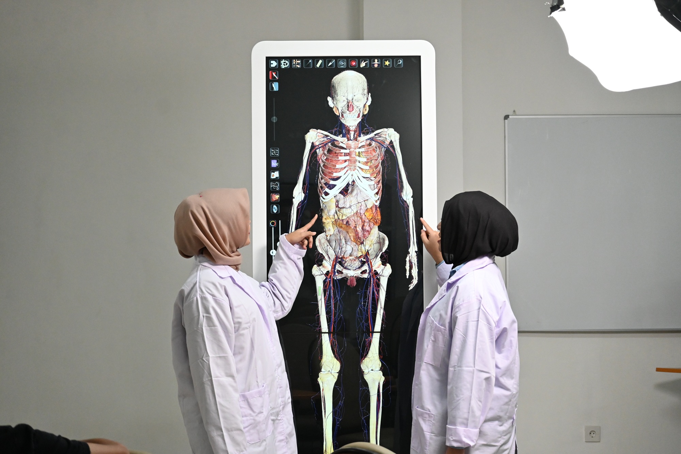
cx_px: 340
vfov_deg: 18.2
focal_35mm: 75
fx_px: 1419
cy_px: 227
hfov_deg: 27.0
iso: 2000
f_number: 4.5
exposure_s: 1/250
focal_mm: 50
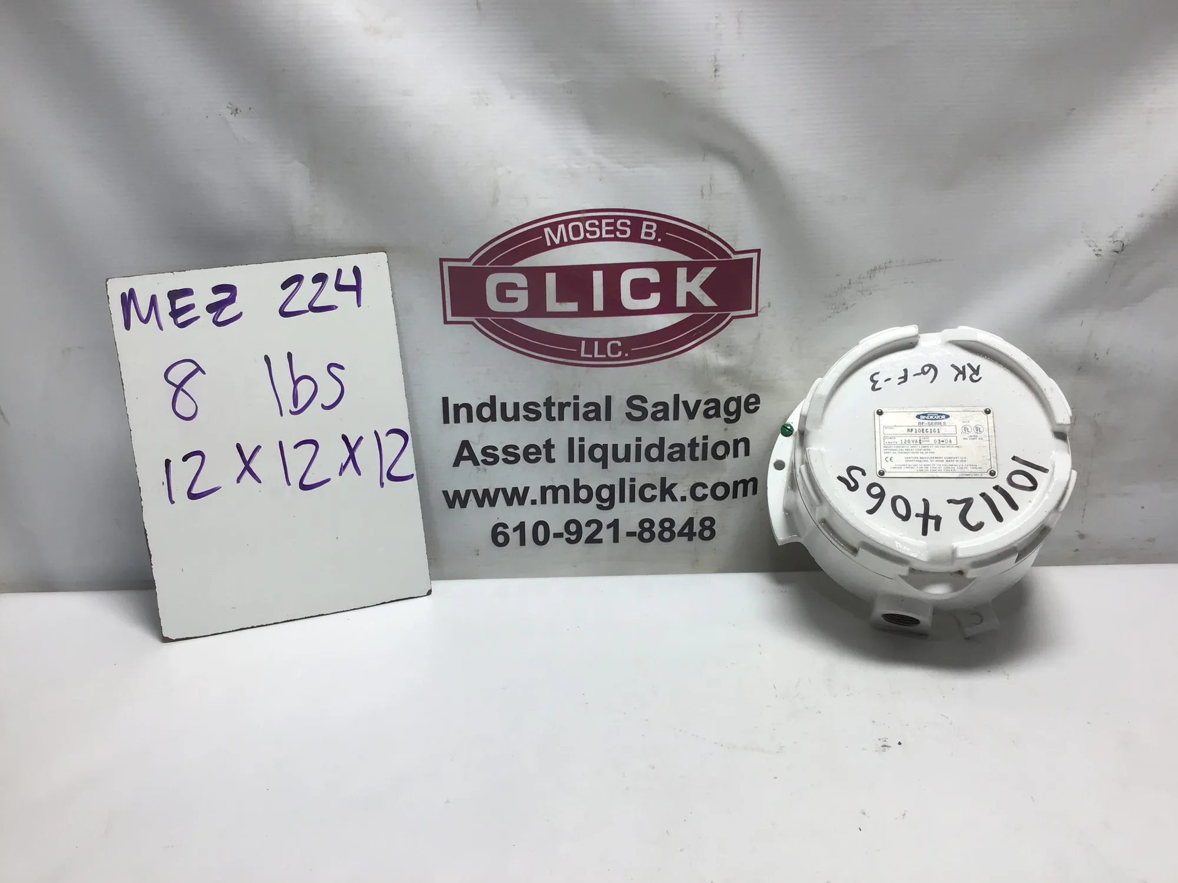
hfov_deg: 58.4
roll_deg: +0.9
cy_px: 442
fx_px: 1055
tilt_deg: -22.3
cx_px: 589
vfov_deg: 45.4
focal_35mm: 31
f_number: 2.4
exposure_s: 1/179
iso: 25
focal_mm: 3.3
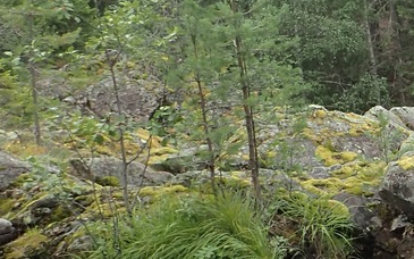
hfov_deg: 17.6
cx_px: 713
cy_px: 140
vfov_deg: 13.2
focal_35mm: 99
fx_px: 1117
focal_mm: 4.5
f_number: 2.8
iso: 100
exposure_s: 1/250
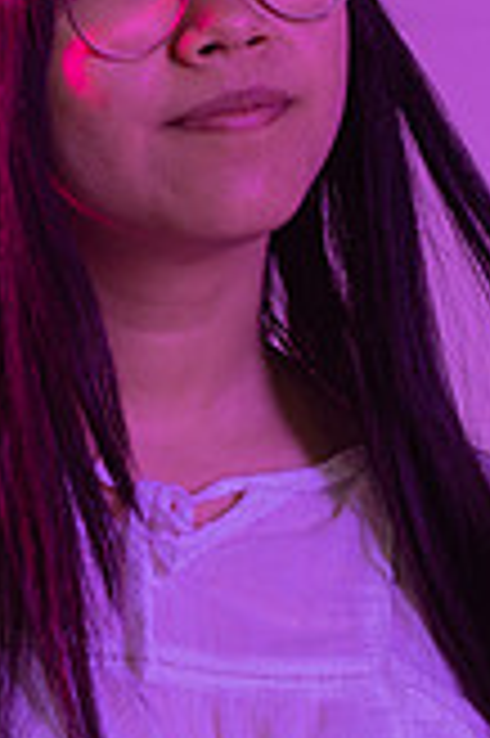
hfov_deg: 9.6
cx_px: 211
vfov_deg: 14.4
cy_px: 414
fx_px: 2926
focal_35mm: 143
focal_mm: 35
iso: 250
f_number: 6.3
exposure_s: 1/200
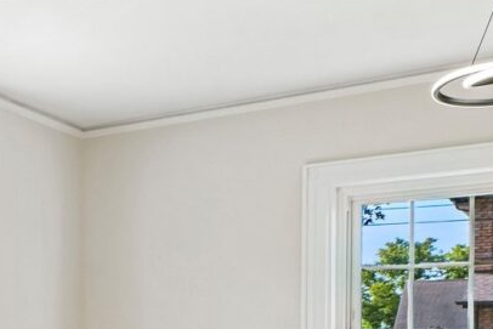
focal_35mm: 63
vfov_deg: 20.9
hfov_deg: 21.0
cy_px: 330
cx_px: -404
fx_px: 863
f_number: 9
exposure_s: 1/30
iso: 160
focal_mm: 16
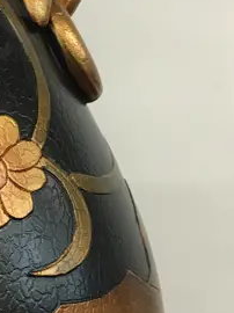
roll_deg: +0.3
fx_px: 993
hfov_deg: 12.7
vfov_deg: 17.9
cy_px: 197
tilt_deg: -12.4
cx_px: -125
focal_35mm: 110
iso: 50
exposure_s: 1/17
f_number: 2.2
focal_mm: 4.15
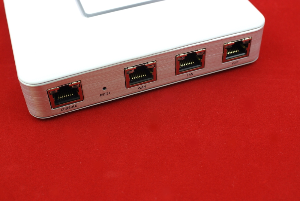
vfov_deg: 27.6
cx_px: 150
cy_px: 100
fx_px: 409
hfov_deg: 40.3
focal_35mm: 49
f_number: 4
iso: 100
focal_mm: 18.5
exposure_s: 1/2.5
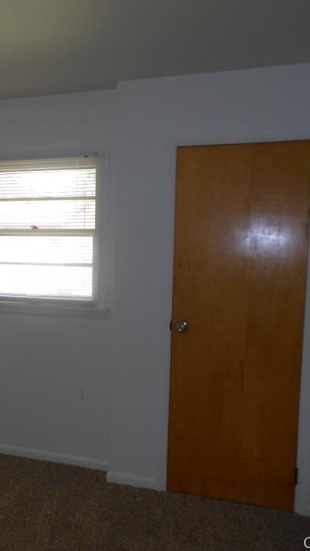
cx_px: 48
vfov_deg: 54.0
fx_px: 541
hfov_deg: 30.9
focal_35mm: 37
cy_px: 274
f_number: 3.2
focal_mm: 4.5
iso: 100
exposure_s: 1/30
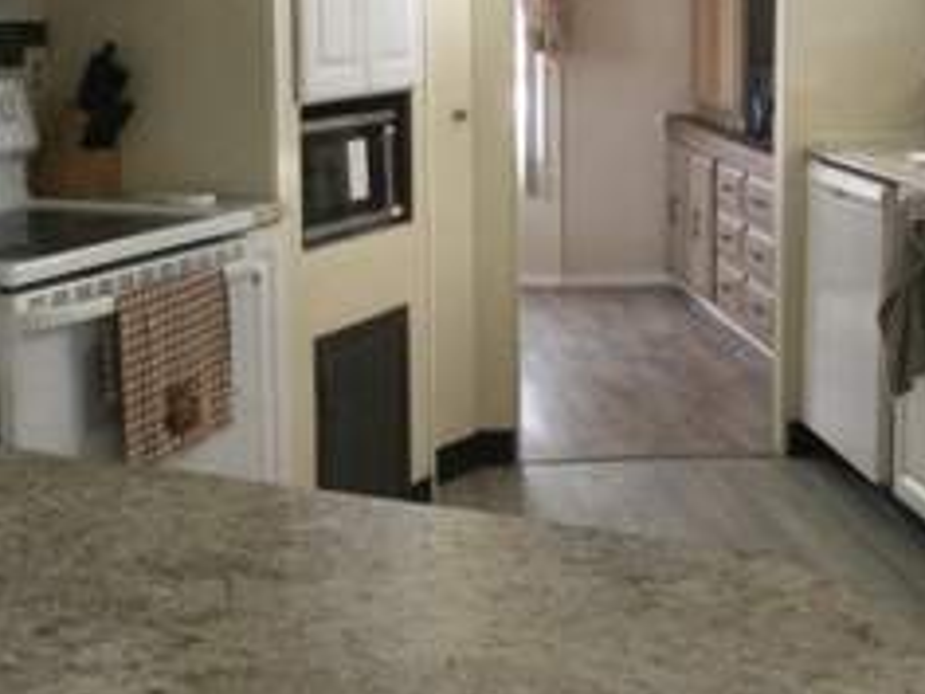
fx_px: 1683
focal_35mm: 63
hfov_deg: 30.6
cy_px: 124
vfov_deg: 22.9
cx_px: 372
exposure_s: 1/30
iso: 100
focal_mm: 3.3
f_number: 2.4
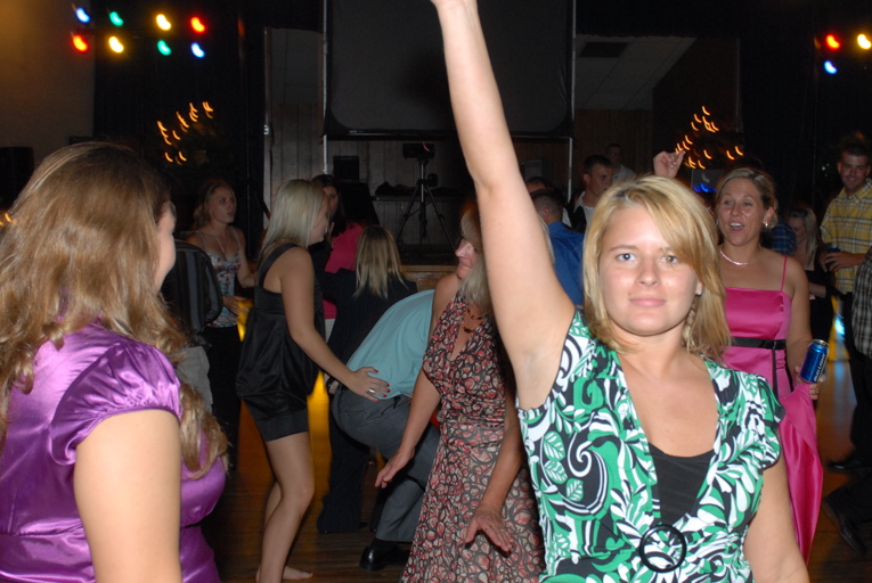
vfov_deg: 28.7
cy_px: 302
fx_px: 1140
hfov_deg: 41.9
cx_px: 457
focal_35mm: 47
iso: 400
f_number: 4.5
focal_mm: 24
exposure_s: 1/20
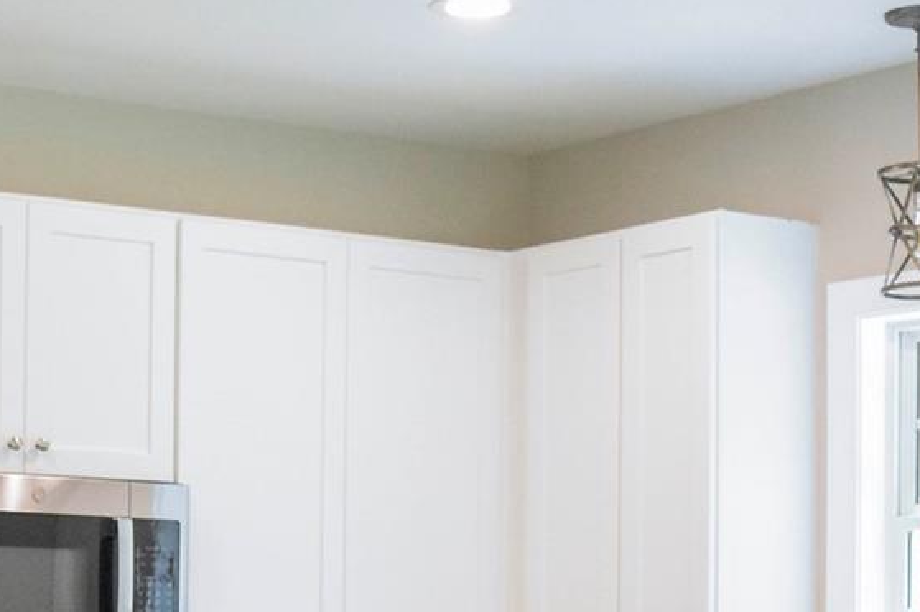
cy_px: 695
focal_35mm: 99
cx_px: 122
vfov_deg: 13.5
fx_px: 2528
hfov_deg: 20.3
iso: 3200
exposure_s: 1/500
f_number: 3.5
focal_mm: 18
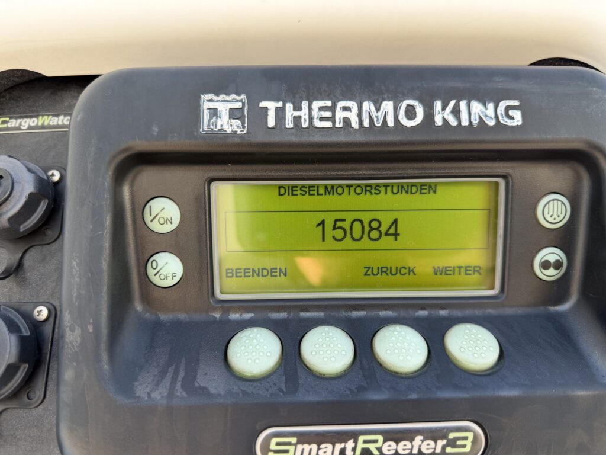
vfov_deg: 56.8
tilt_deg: +15.3
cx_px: 303
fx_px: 420
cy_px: 228
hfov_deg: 71.6
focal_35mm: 24
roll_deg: +0.3
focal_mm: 6.76
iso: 100
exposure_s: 1/464
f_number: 1.78
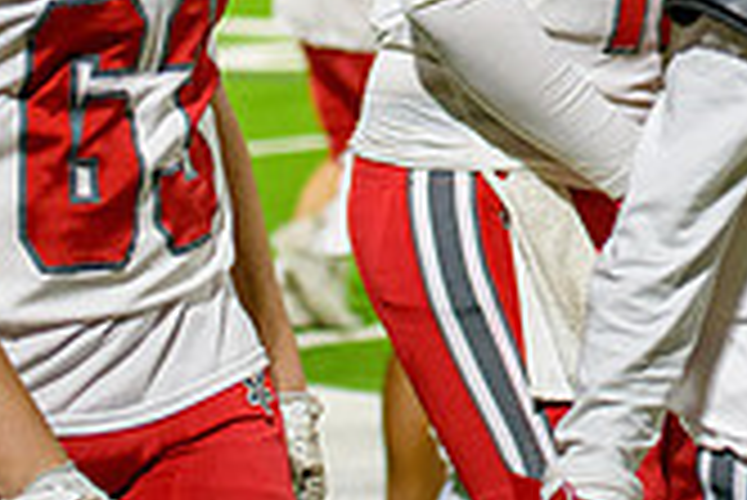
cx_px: 837
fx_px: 5067
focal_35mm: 244
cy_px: -340
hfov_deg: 8.4
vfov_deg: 5.6
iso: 2000
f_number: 2.8
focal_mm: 70
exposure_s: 1/320
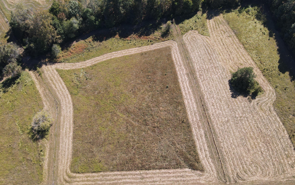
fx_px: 209
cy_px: 104
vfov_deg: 47.5
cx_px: 146
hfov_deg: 70.4
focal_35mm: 26
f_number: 2.8
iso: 150
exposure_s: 1/15
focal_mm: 4.5
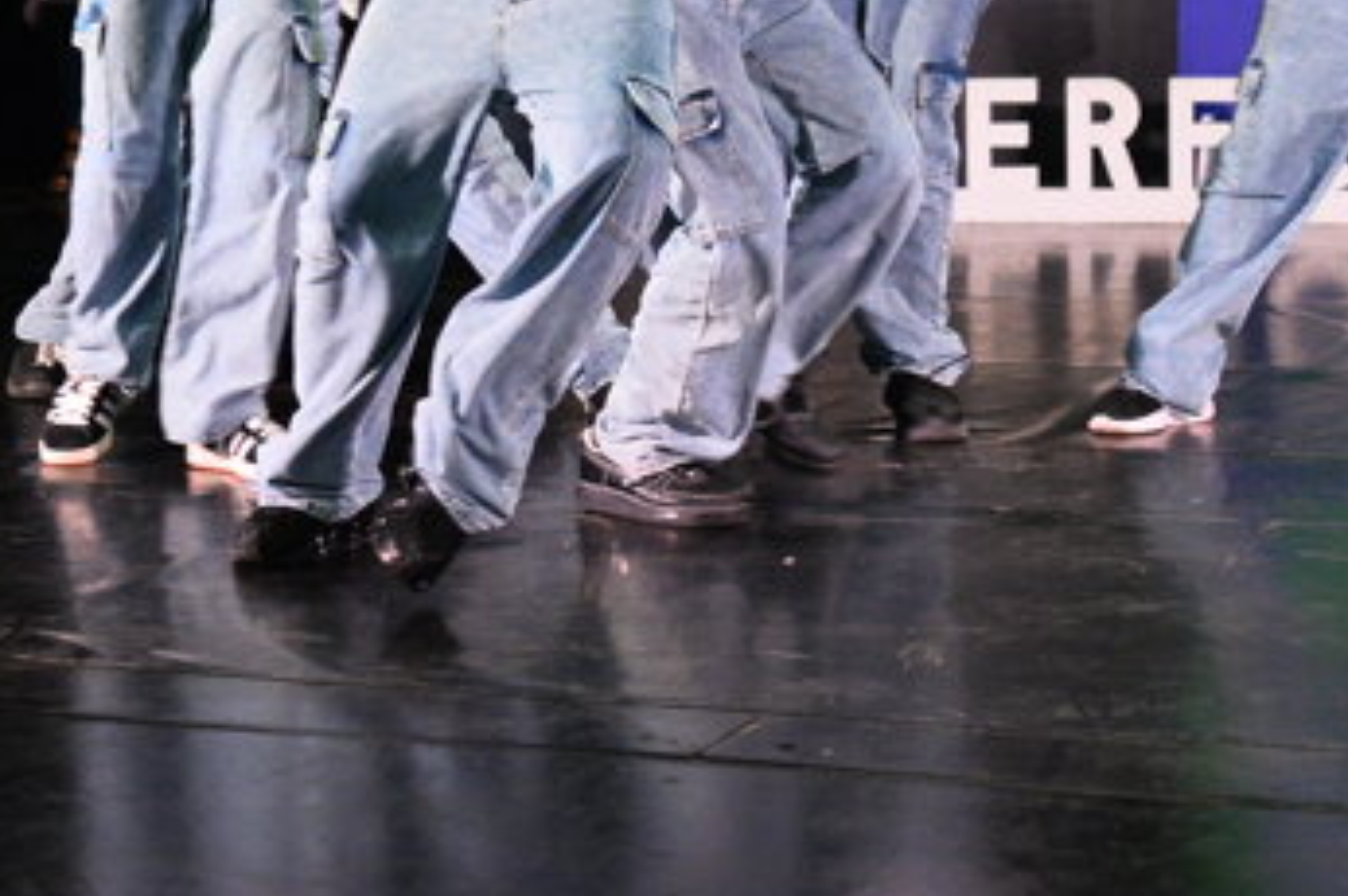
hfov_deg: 18.9
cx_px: 386
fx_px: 4040
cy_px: -84
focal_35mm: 108
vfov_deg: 12.4
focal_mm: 48
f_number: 4
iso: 6400
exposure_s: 1/250
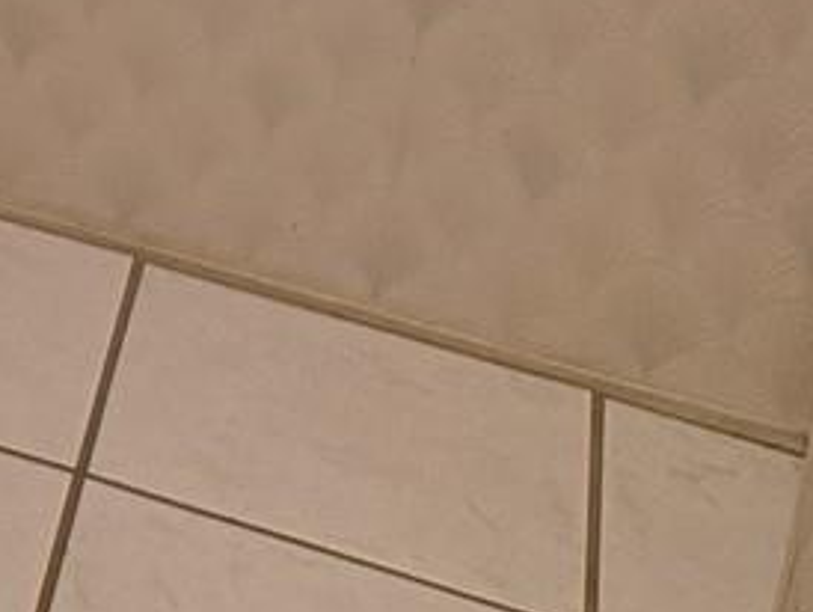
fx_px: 3291
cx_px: -1199
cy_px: -918
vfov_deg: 9.3
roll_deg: -3.0
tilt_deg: -12.4
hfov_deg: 11.4
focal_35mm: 140
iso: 320
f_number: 1.78
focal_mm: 6.76
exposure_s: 1/60
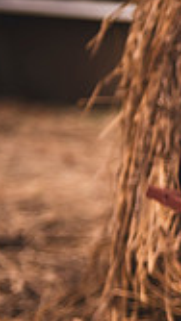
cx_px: 531
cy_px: 268
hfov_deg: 5.6
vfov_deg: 10.5
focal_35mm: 204
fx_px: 1740
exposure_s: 1/320
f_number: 2.8
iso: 200
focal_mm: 56
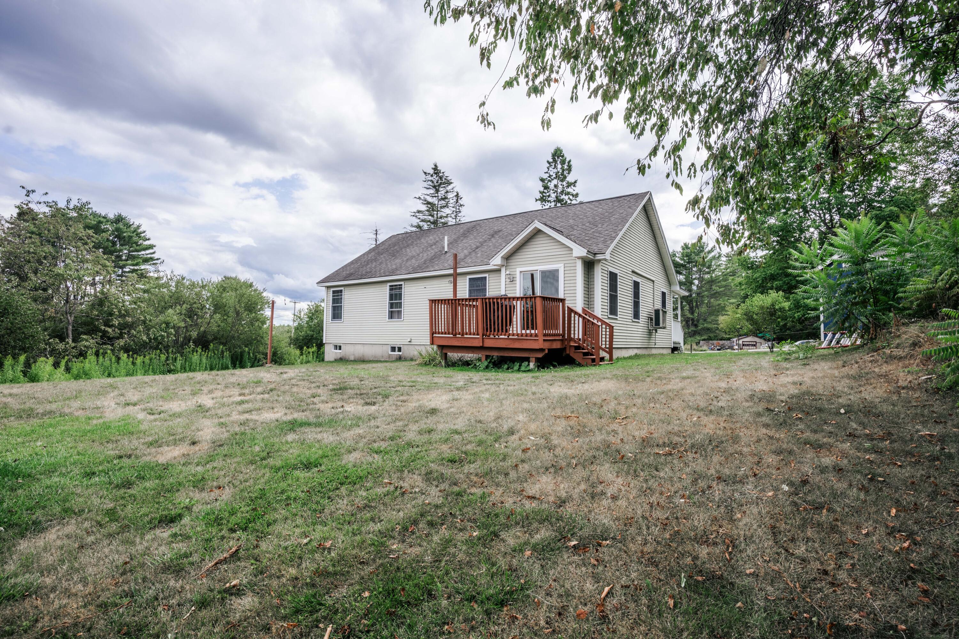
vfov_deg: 70.4
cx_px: 480
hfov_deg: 93.3
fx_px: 453
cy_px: 320
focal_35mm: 17
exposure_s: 1/500
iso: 100
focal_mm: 17
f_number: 8
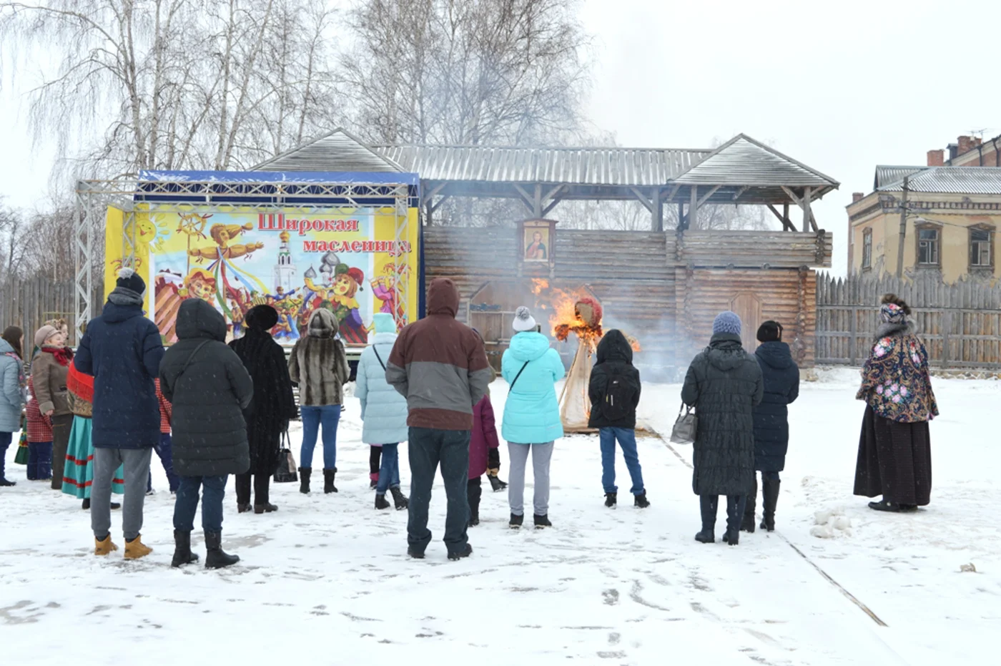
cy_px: 333
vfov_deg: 29.8
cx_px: 500
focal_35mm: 45
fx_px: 1250
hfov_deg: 43.6
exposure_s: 1/200
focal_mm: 30
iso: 100
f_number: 7.1
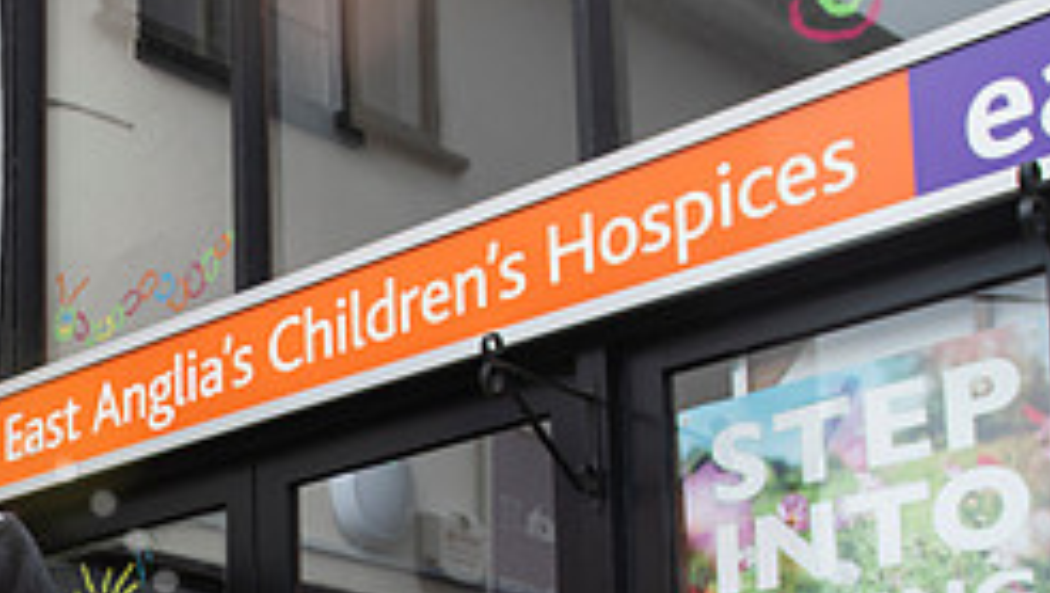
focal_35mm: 74
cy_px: 779
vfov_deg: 15.5
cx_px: -175
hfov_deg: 25.9
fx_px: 2063
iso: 200
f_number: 5.6
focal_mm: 20
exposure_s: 1/400
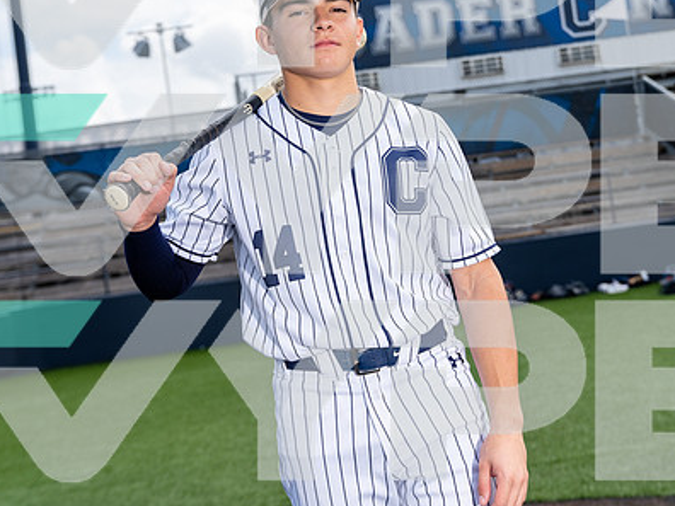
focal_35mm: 62
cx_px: 363
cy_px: 185
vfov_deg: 23.6
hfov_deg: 31.2
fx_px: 1209
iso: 250
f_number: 4
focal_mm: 44
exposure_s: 1/1250
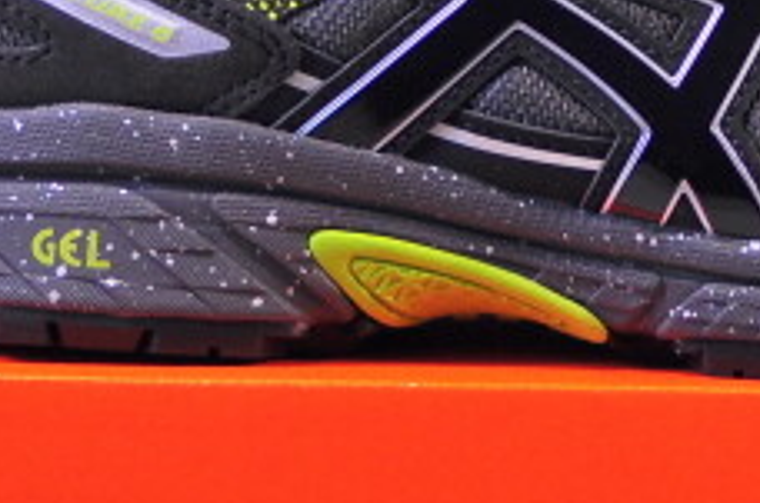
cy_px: -321
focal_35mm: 263
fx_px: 5541
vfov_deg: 5.1
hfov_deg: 7.8
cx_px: 613
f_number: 2
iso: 250
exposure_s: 1/320
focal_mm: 50
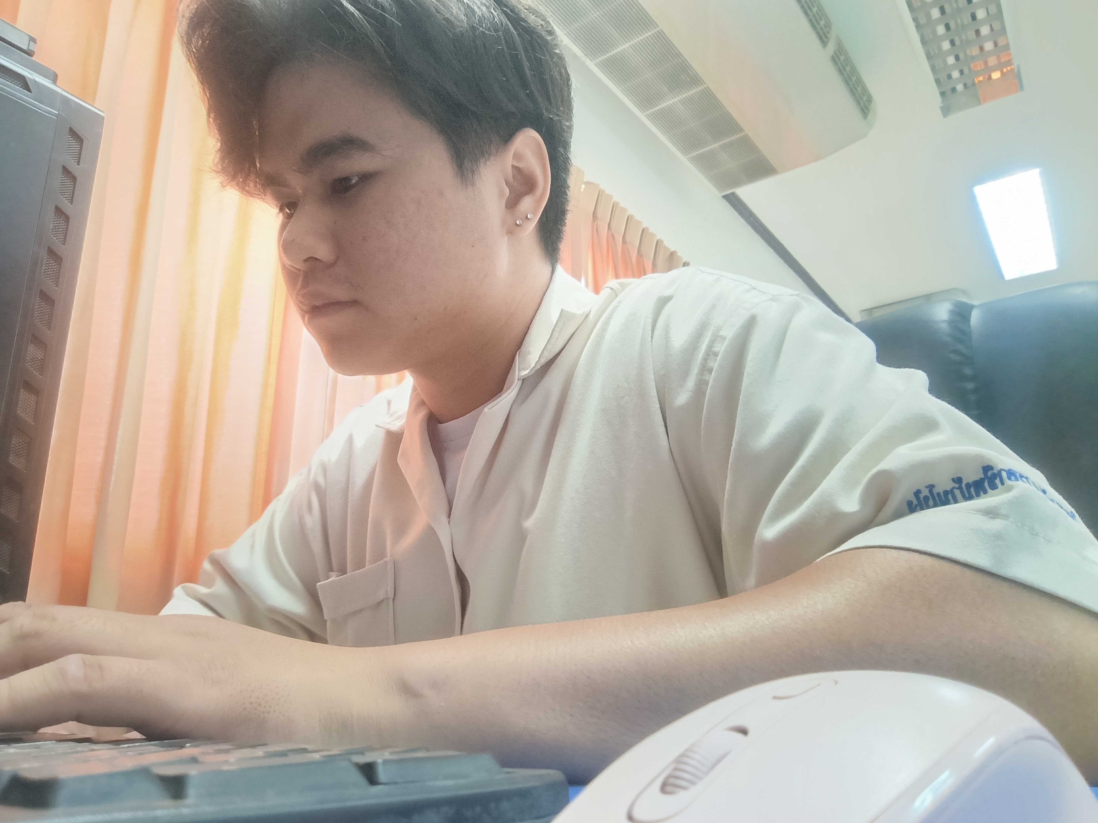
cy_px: 412
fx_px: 761
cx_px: 549
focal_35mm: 24
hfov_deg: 71.6
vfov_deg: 56.8
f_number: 2.4
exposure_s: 1/25
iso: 320
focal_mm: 3.27
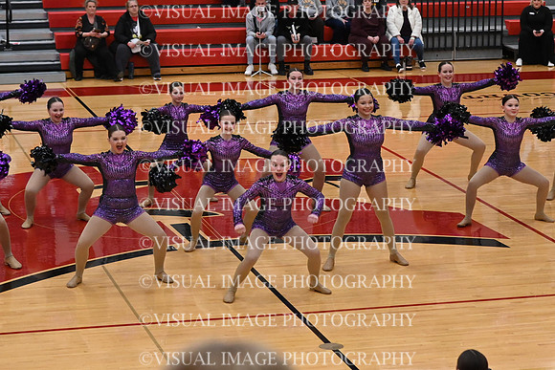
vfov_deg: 13.0
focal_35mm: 105
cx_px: 278
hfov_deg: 19.5
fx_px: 1619
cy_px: 185
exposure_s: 1/400
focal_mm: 70
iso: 6400
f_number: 4
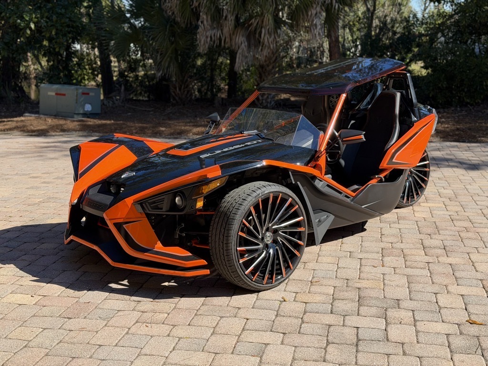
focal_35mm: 48
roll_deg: +0.6
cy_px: 183
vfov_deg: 30.3
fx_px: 677
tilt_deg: -11.3
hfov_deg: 39.7
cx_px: 244
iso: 64
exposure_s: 1/2577
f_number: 1.78
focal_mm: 6.76
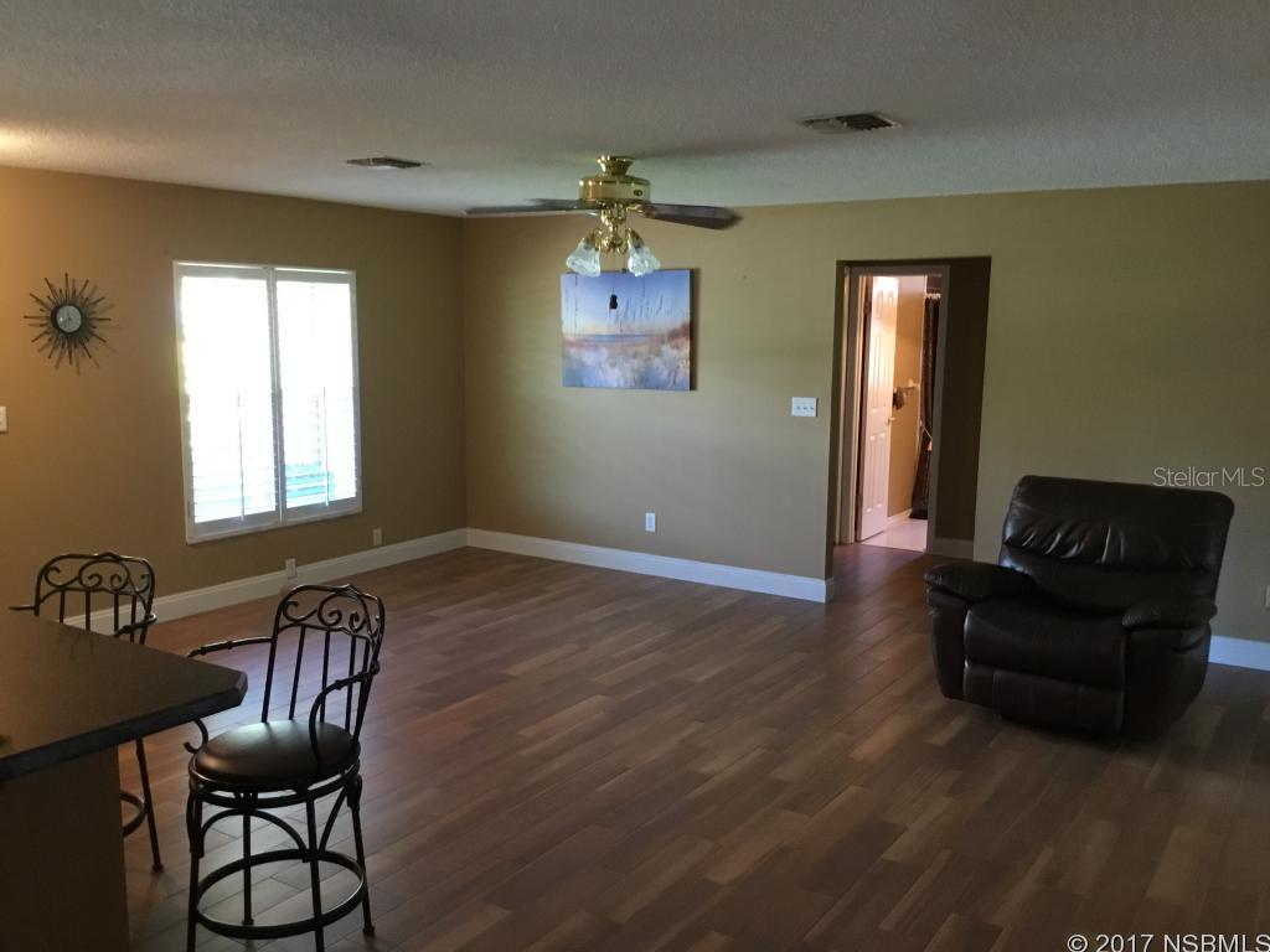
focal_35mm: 31
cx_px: 635
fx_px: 1137
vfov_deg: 45.4
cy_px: 476
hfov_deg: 58.4
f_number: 2.4
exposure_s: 1/24
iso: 200
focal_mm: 3.3
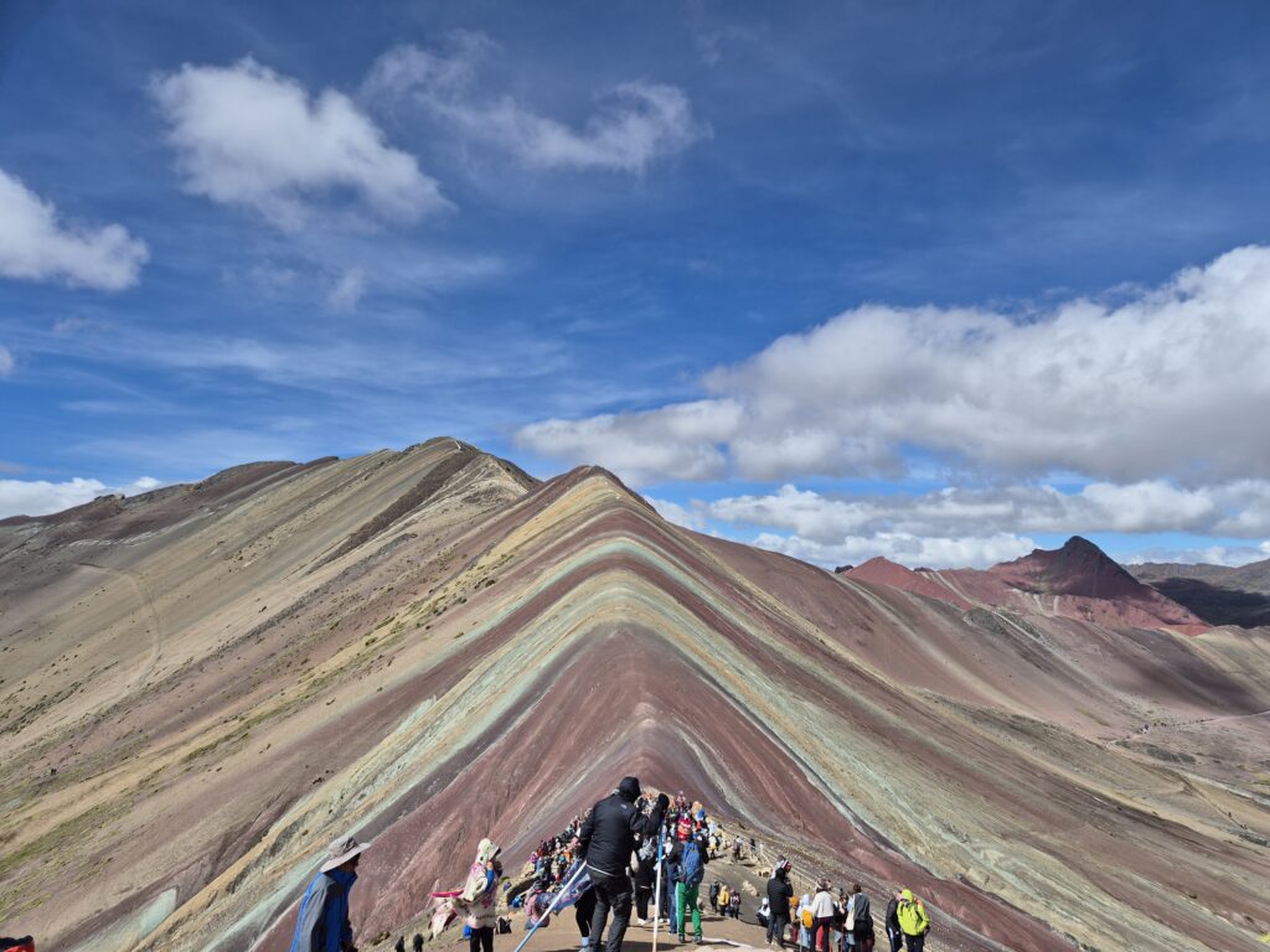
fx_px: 844
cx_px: 635
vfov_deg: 58.9
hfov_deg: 73.9
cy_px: 476
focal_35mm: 23
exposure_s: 1/2536
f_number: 1.8
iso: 25
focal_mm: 5.4
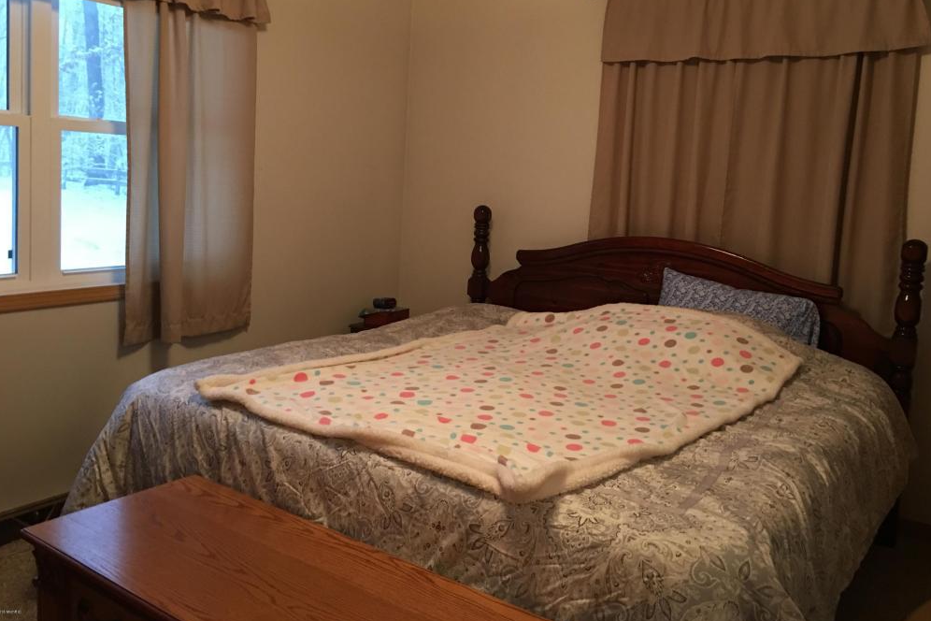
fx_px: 802
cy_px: 275
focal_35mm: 31
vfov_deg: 42.3
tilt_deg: -6.6
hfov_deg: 60.3
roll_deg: -3.6
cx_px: 470
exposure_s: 1/10
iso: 80
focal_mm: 4.15
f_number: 2.2
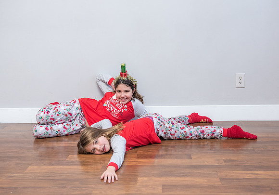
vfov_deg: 27.7
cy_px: 98
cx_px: 146
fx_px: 395
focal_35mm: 50
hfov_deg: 38.9
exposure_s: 1/200
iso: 1000
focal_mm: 48
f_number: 5
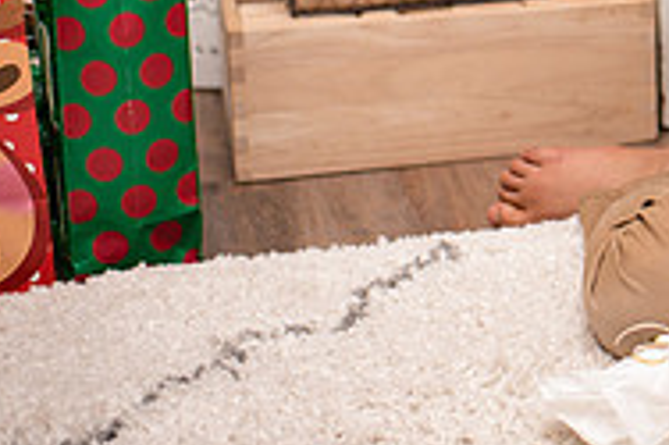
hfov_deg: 17.4
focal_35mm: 108
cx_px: 947
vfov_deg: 12.3
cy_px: -141
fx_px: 2005
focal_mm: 35
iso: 400
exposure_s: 1/200
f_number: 2.8
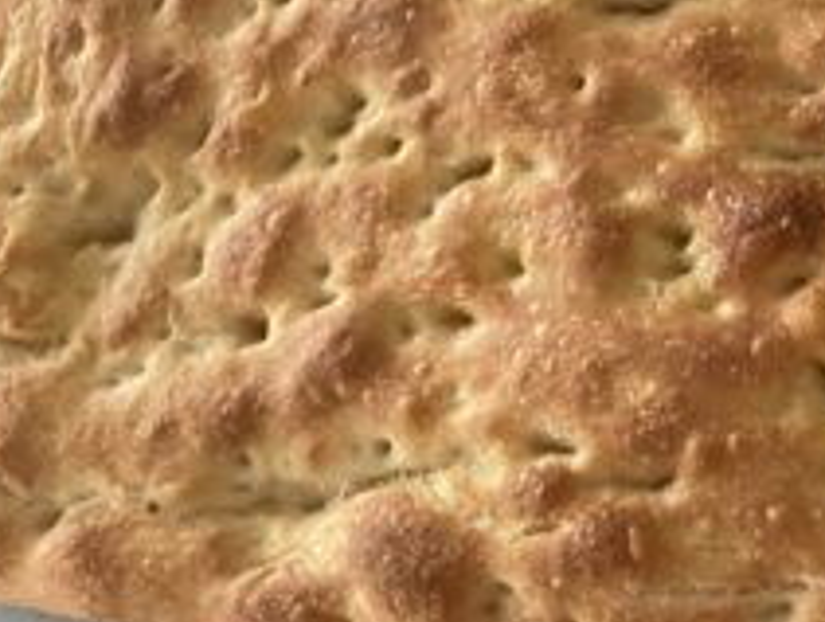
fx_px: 1958
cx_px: 999
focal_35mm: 82
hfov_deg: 22.0
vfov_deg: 17.4
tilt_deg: -69.9
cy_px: -59
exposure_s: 1/42
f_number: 1.8
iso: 500
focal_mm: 4.25
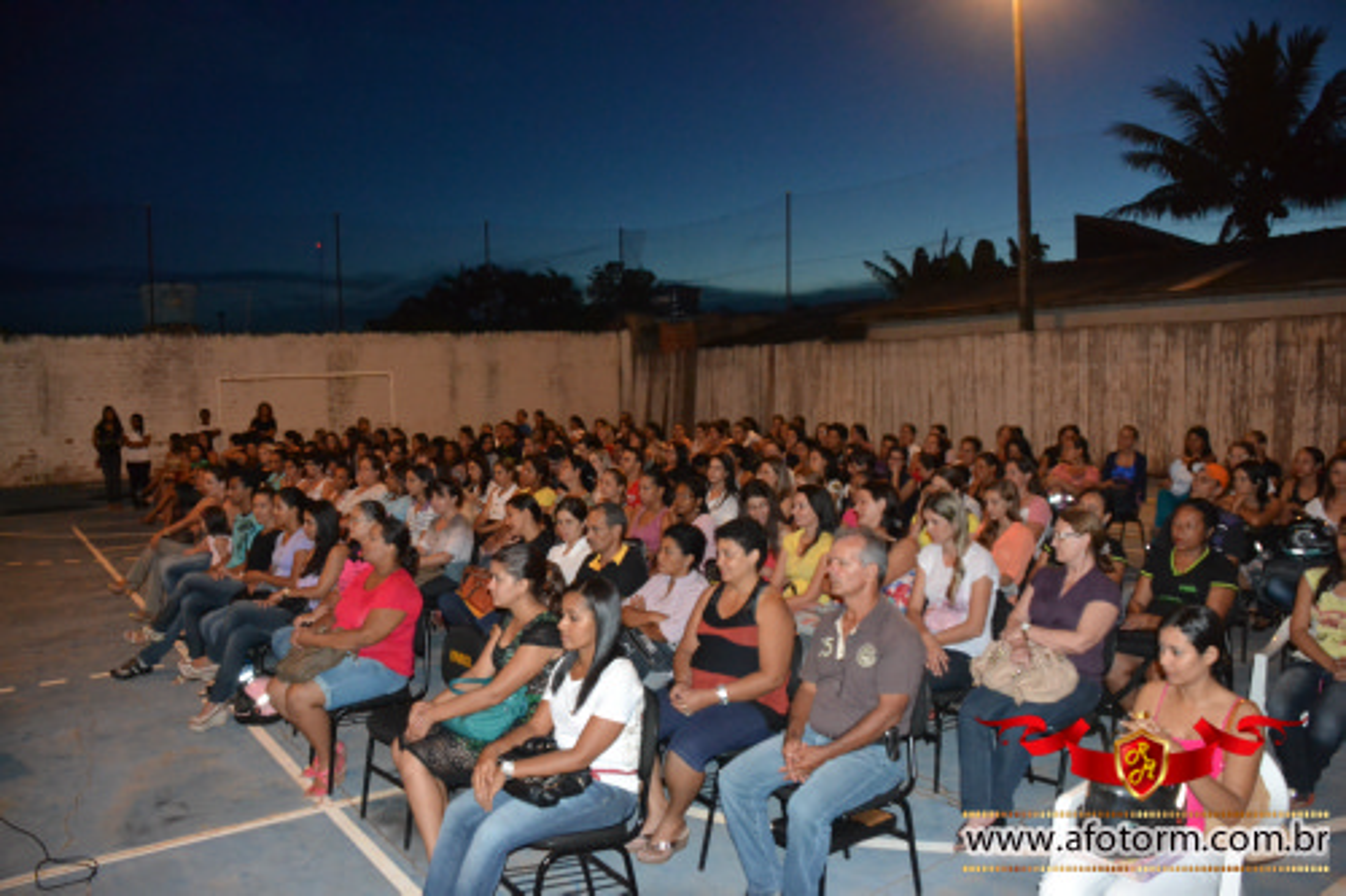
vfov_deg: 43.6
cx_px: 673
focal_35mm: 30
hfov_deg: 61.9
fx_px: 1121
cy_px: 448
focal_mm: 20
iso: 3200
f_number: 3.5
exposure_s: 1/60
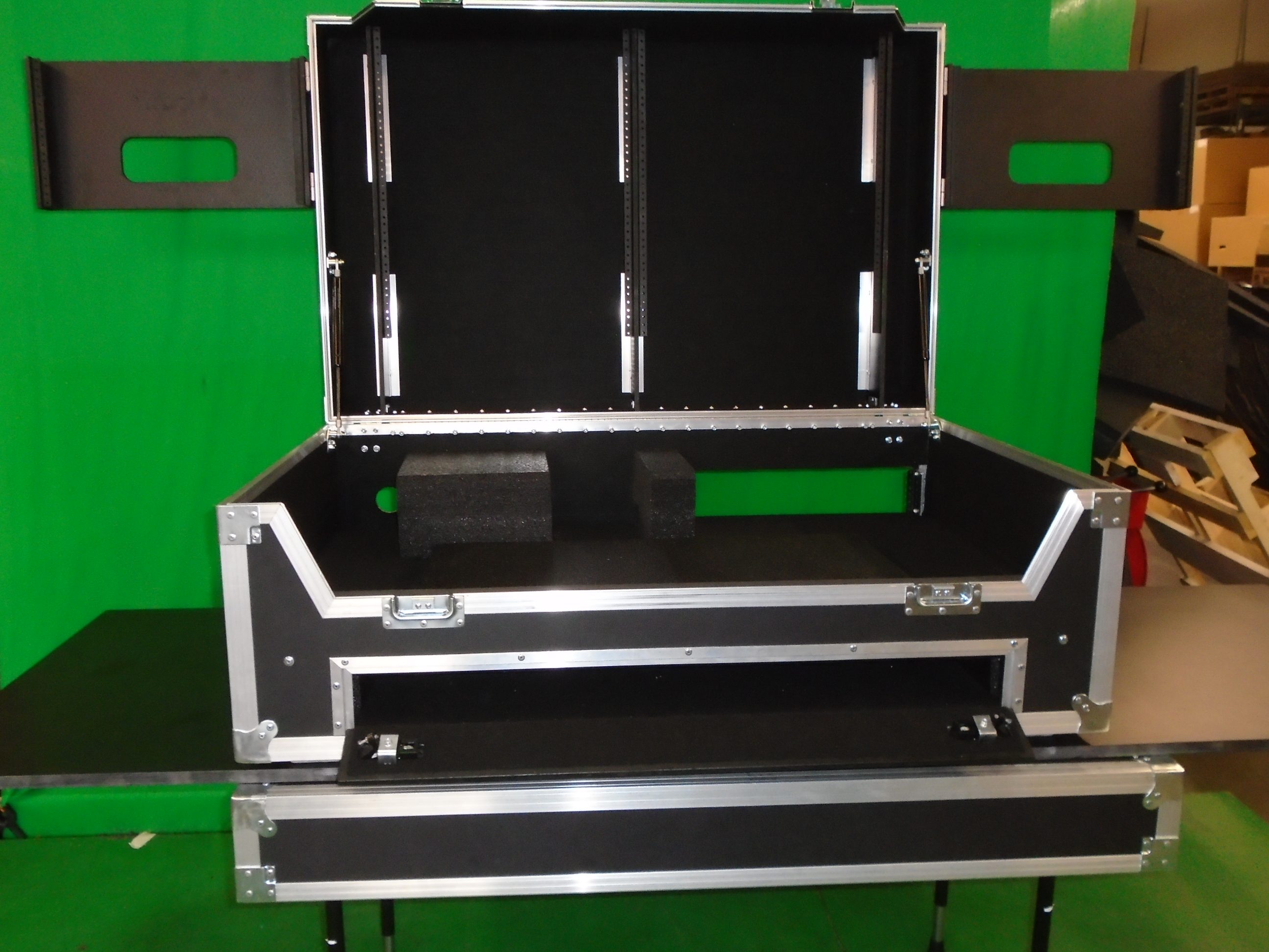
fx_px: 1136
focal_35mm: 31
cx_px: 634
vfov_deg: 45.4
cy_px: 476
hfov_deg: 58.4
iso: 400
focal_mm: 5.5
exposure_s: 1/40
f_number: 3.5
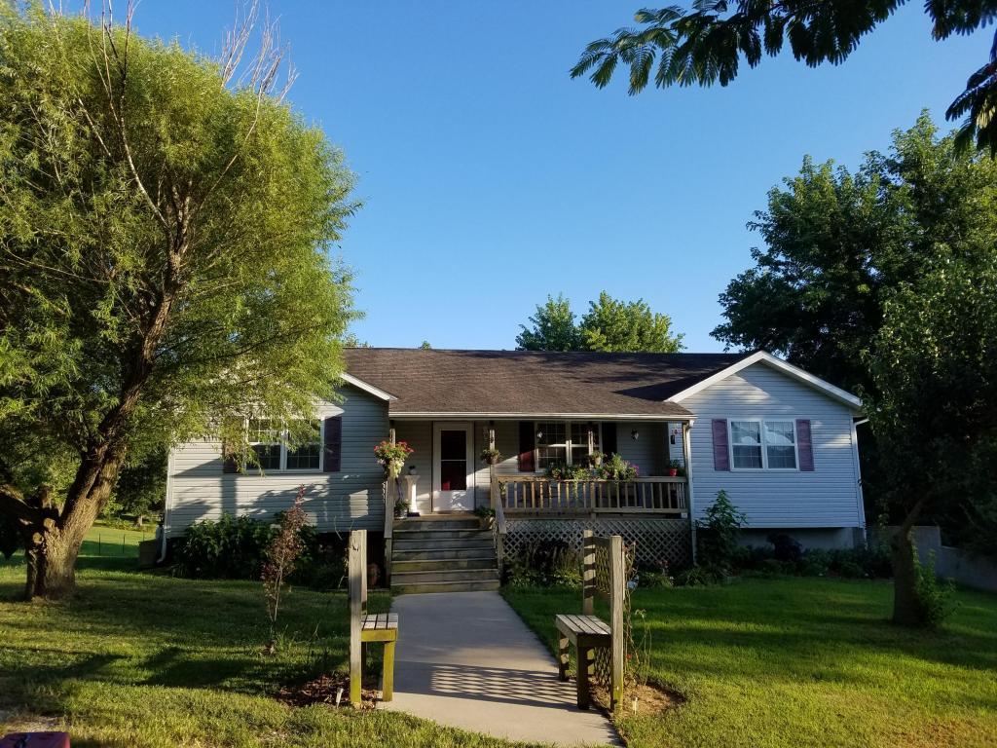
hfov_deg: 67.3
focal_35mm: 26
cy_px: 374
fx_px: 749
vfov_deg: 53.1
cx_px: 498
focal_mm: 4.2
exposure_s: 1/1112
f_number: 1.7
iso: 50
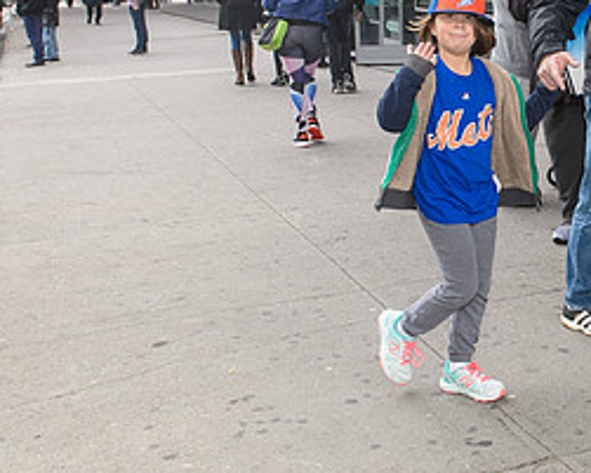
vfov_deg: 23.3
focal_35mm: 65
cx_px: 505
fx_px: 1137
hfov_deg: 28.3
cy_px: 126
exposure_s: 1/200
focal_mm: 24
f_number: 4
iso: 400
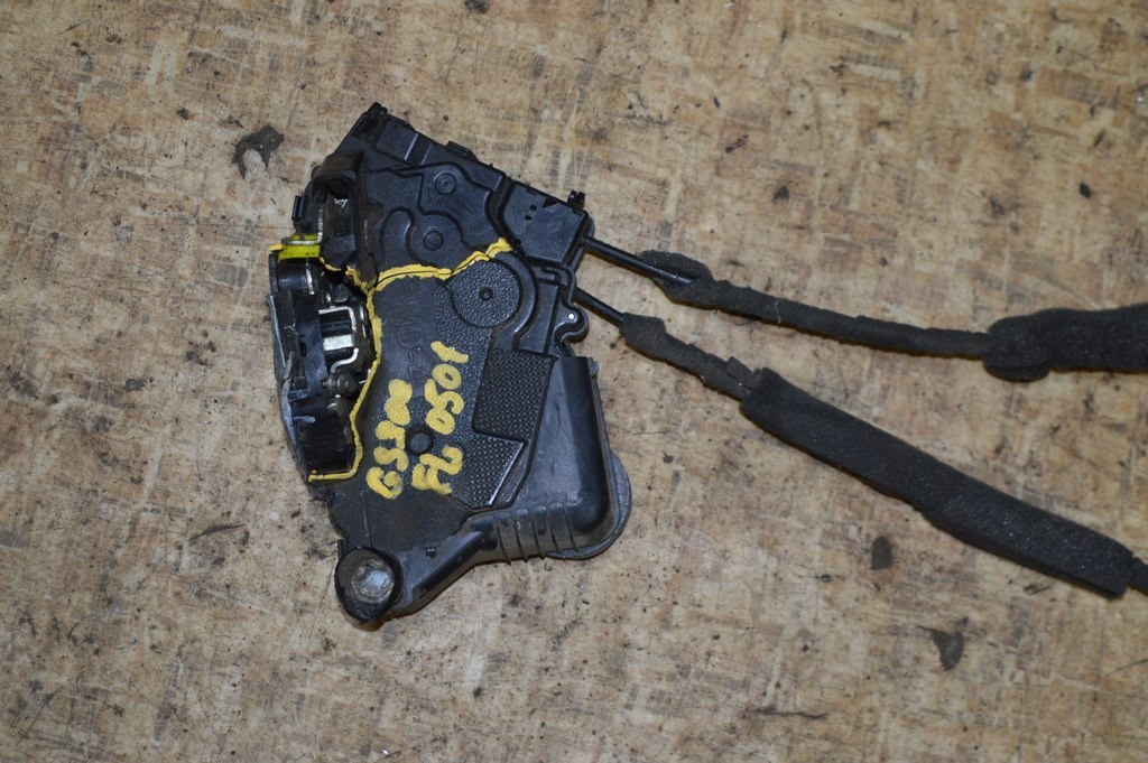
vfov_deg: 19.7
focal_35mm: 69
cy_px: 382
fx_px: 2199
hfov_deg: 29.3
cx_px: 574
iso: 720
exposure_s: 1/60
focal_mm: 46
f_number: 5
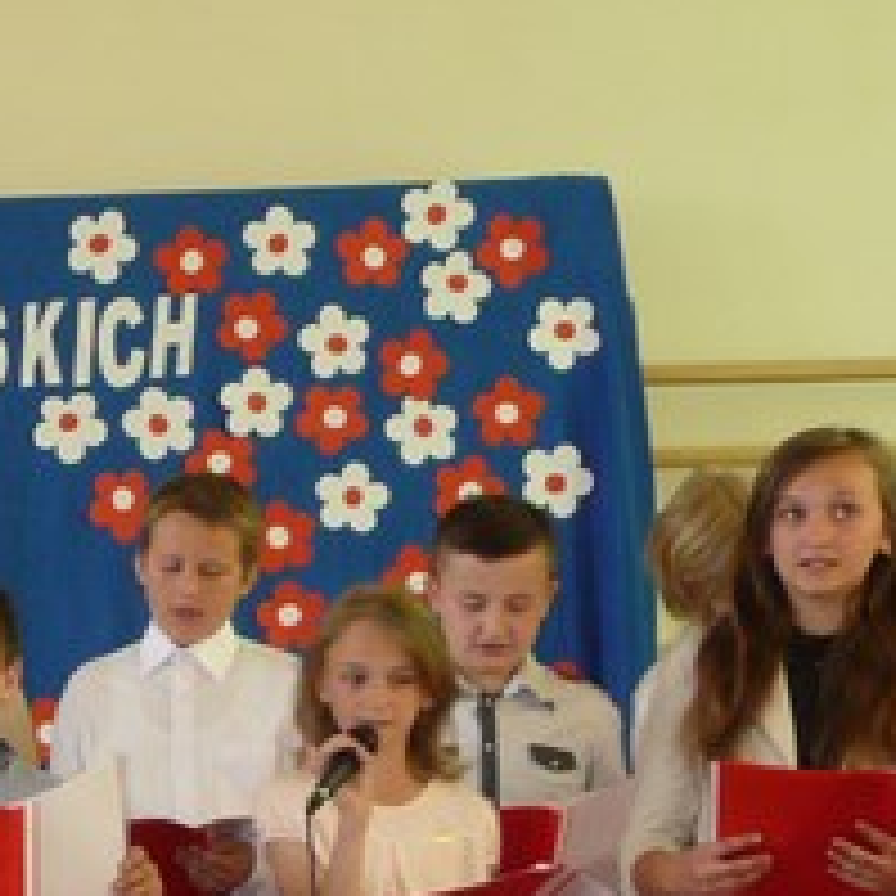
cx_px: -797
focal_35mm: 167
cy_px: 896
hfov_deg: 9.8
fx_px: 4890
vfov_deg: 10.4
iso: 160
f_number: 3.2
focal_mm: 7.7
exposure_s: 1/40
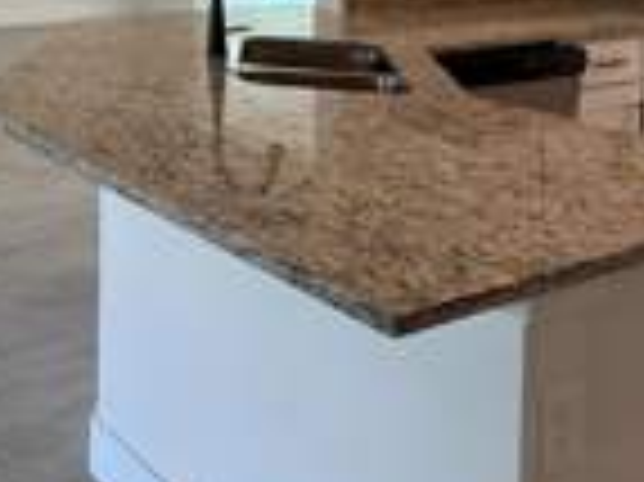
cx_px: -99
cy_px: -86
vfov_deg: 27.4
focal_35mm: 47
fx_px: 874
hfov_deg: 33.9
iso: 100
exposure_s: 1/120
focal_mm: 2.22
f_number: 2.2
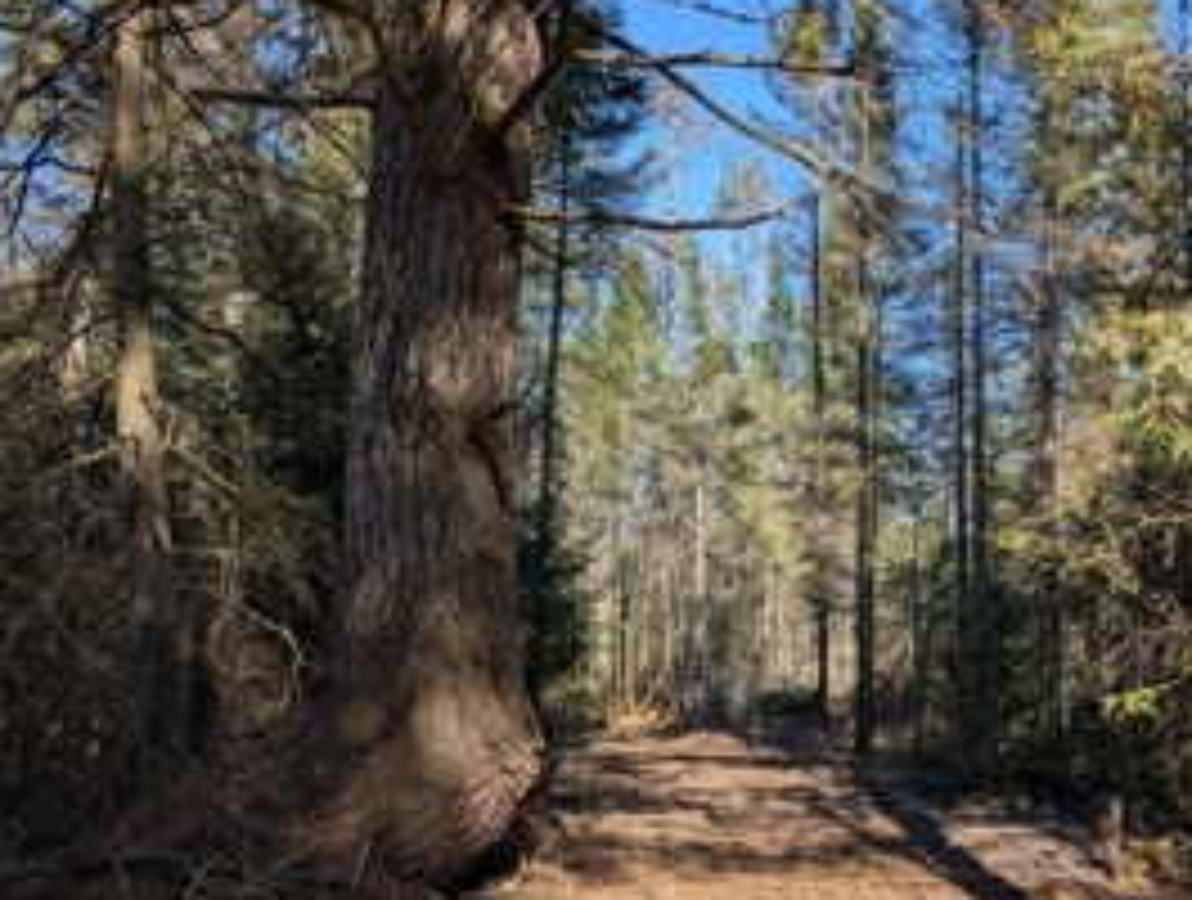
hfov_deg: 50.2
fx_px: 1242
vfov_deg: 39.6
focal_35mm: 36
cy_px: 549
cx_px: 814
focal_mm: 6.9
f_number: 1.68
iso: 20
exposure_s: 1/442
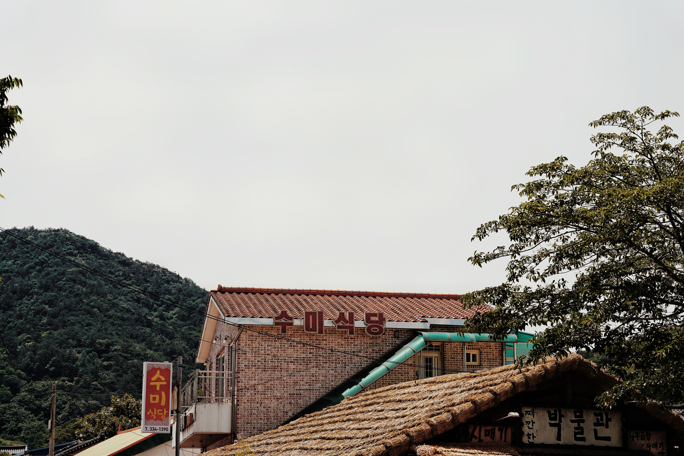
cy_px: 228
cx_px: 342
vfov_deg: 19.5
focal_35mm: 70
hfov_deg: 28.8
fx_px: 1330
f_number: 5.6
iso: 100
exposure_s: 1/1000
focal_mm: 70
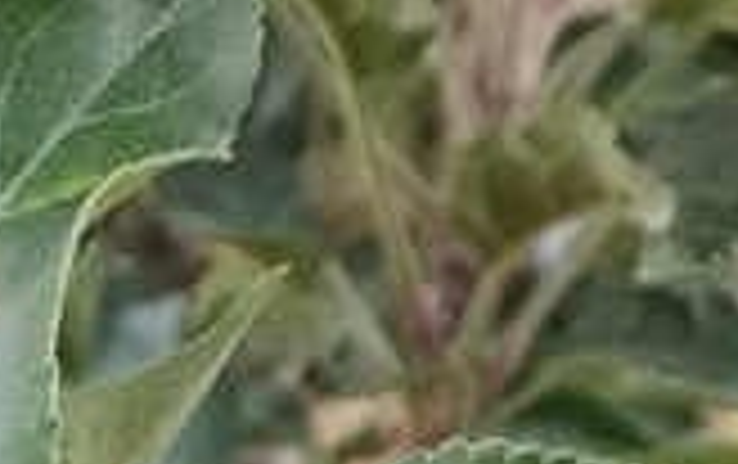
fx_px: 3847
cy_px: -671
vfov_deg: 6.5
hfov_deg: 10.4
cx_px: 1260
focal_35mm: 191
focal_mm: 4.95
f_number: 1.9
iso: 163
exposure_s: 1/100
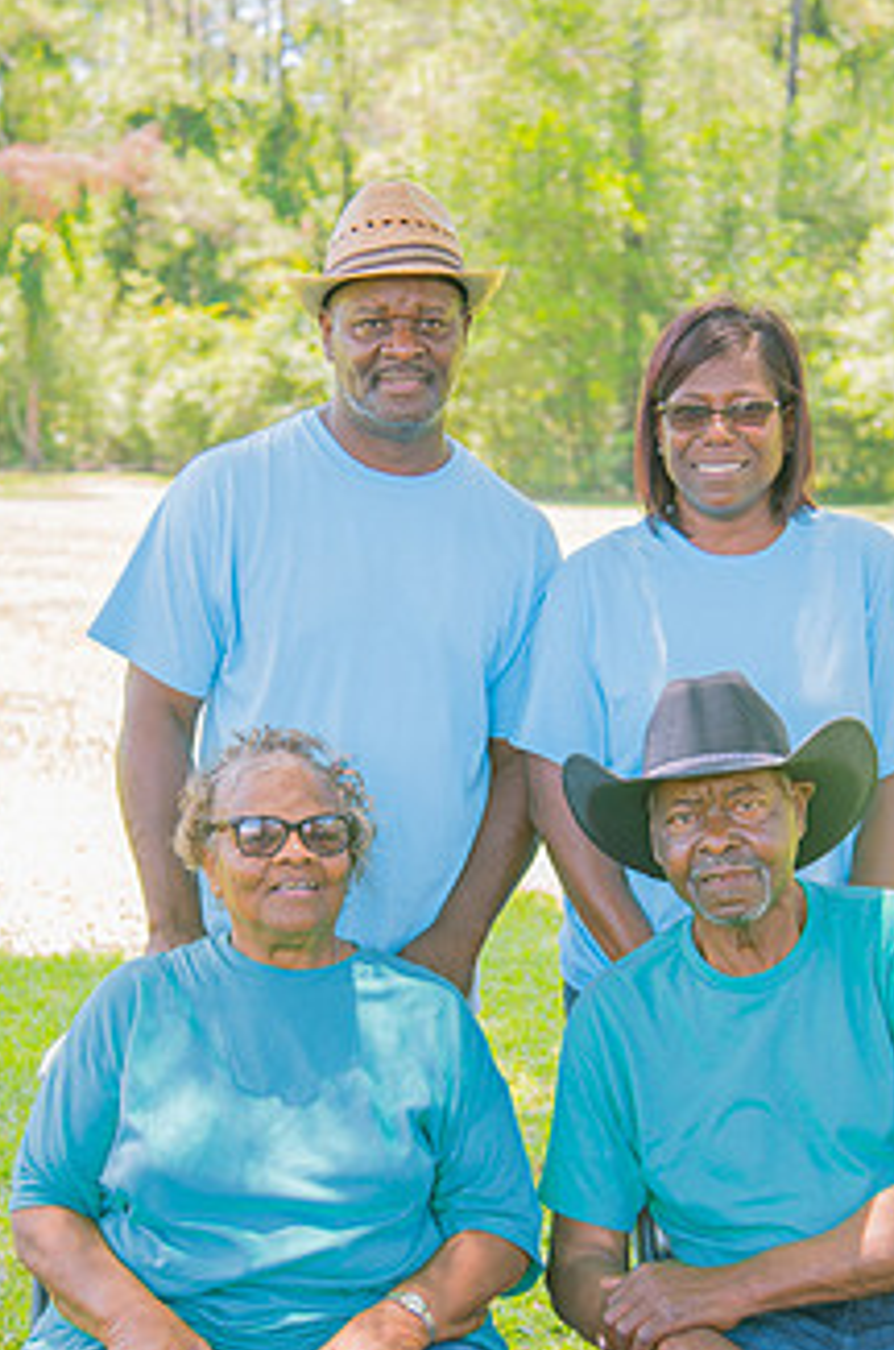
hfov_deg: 17.9
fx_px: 2843
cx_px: 457
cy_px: 857
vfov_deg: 26.6
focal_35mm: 76
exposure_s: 1/125
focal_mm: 55
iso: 250
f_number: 4
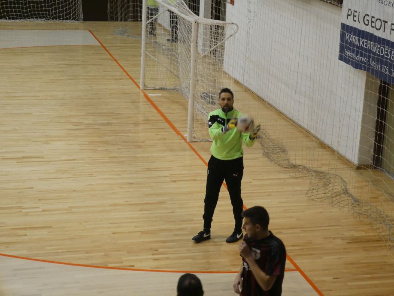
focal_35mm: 84
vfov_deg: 17.6
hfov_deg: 23.3
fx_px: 957
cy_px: 148
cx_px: 197
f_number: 5.6
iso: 3200
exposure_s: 1/100
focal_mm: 42
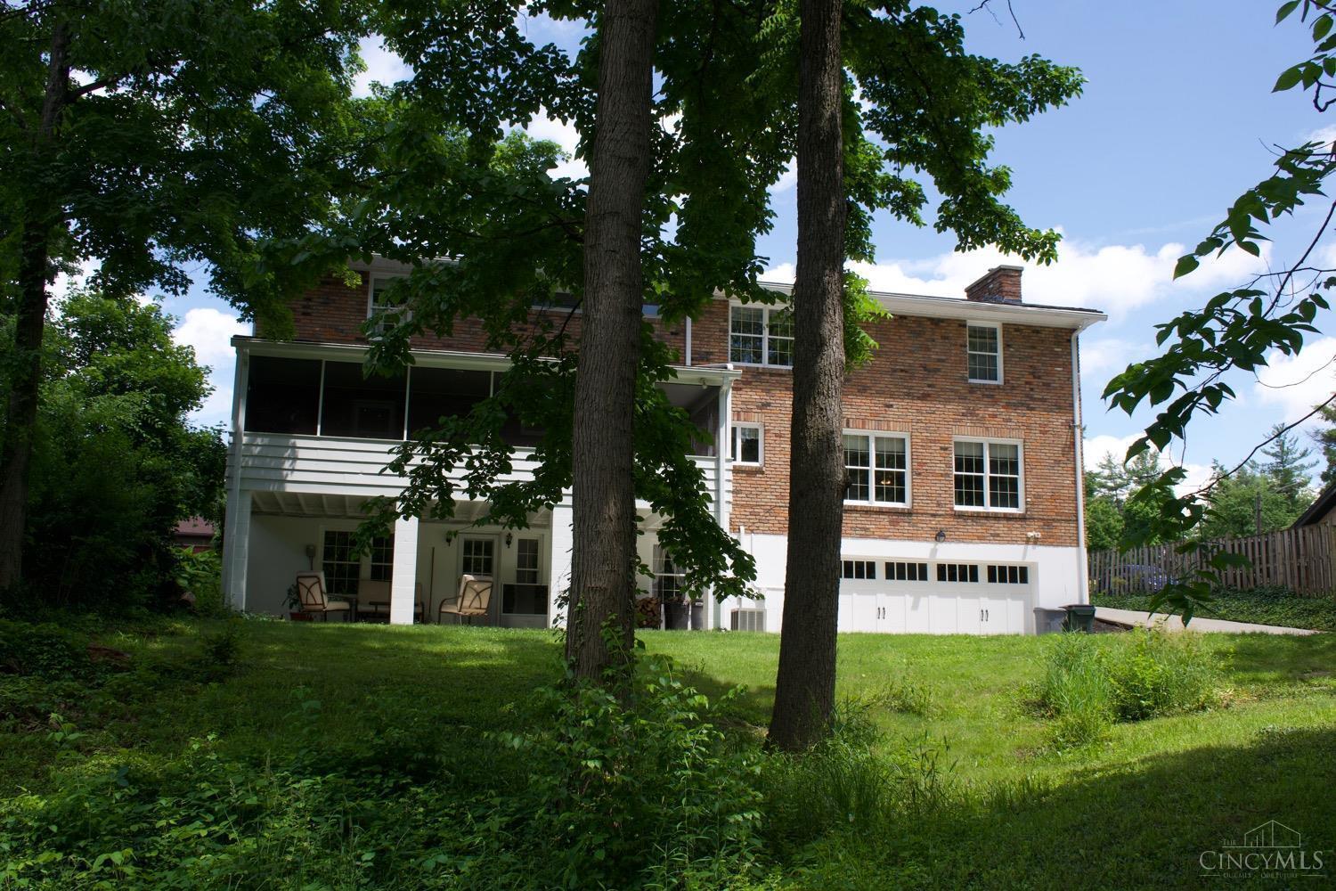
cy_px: 446
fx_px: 1336
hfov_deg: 53.1
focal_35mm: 36
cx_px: 668
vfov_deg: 36.9
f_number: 8
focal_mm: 24
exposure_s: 1/250
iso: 160
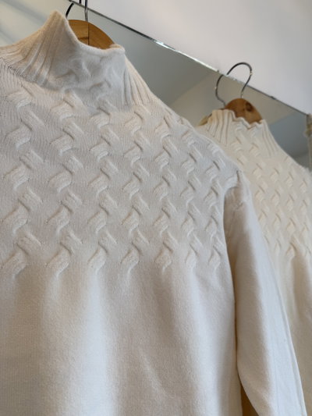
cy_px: 208
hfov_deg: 56.8
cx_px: 156
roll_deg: +0.5
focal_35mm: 24
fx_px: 288
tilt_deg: +12.4
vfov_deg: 71.6
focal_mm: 6.76
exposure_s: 1/100
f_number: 1.78
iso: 50
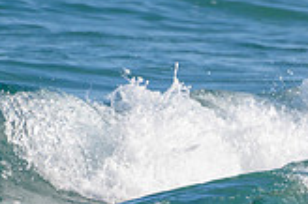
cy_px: 275
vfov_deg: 0.6
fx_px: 18581
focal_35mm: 2174
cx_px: 390
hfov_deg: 0.9
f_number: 5.6
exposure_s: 1/2000
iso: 180
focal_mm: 500
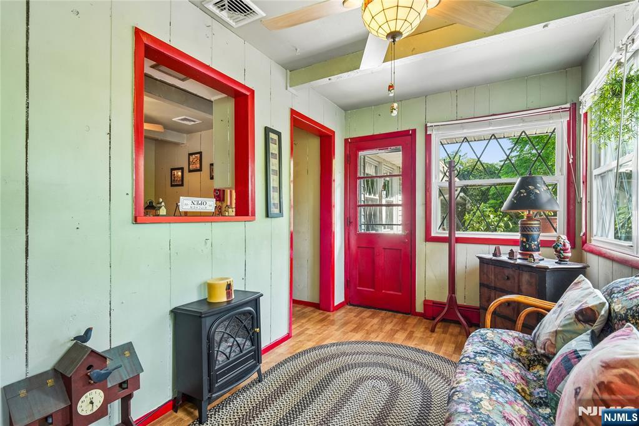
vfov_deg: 73.7
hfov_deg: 96.8
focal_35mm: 16
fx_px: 284
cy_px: 213
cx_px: 320
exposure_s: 1/8
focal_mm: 16
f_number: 8
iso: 400
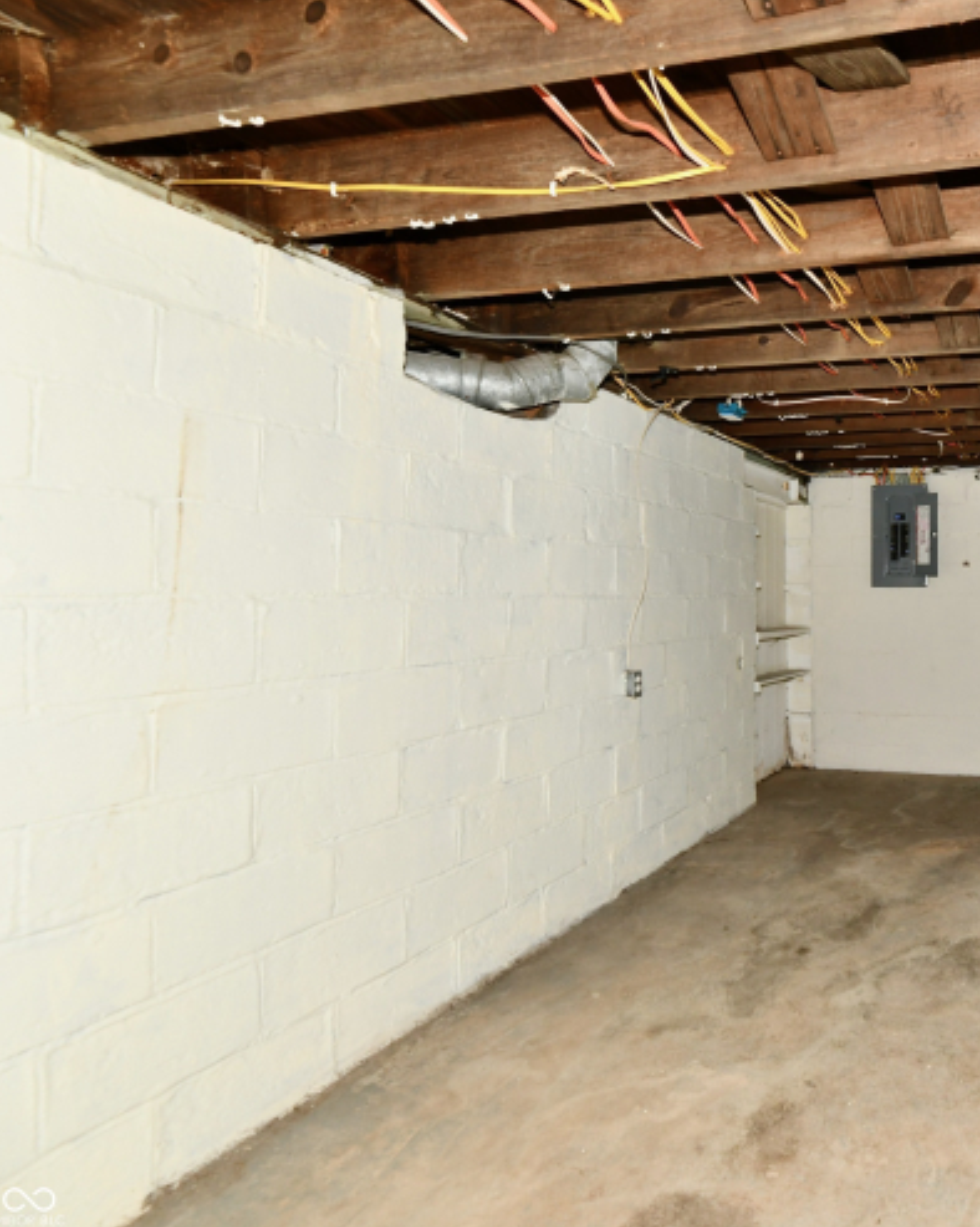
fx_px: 726
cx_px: 908
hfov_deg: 57.0
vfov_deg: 80.4
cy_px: 620
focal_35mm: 20
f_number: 6.3
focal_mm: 14
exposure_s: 1/60
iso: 640
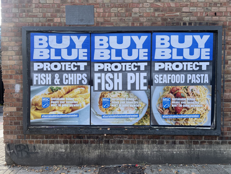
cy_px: 87
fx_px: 174
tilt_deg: -1.3
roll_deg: +0.0
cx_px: 116
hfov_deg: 67.3
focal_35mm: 26
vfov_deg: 53.1
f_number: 1.5
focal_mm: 5.7
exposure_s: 1/436
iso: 50
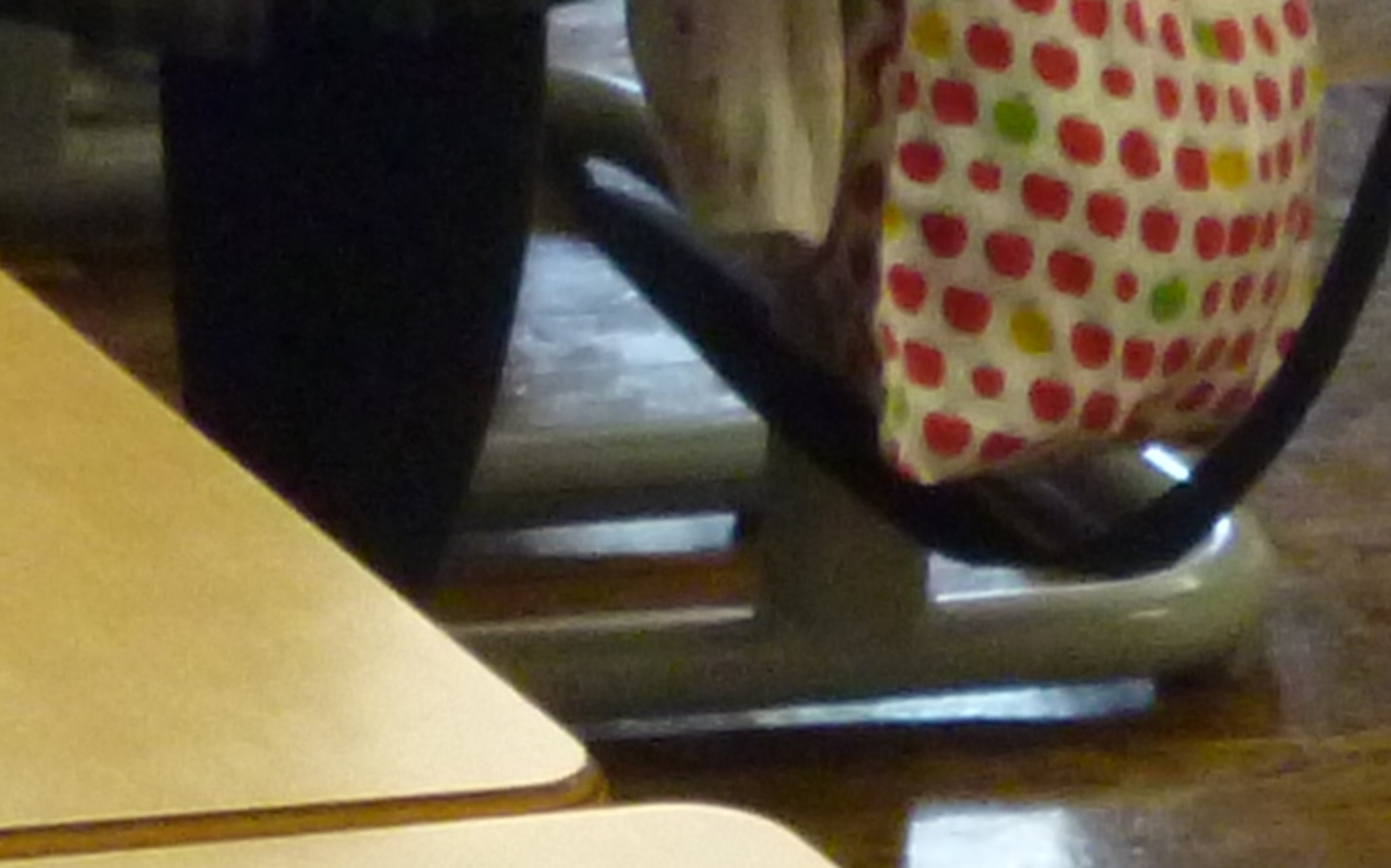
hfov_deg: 5.9
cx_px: -1772
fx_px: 12959
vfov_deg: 3.7
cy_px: -2391
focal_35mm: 342
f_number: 4
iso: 400
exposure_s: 1/30
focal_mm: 8.6
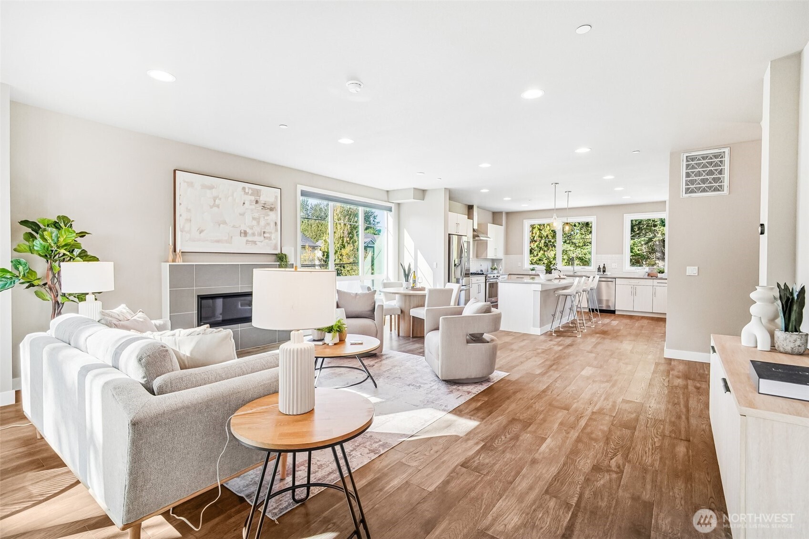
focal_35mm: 16
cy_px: 270
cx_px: 404
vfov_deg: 73.7
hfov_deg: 96.7
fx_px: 359
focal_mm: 16
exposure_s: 1/100
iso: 1600
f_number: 8
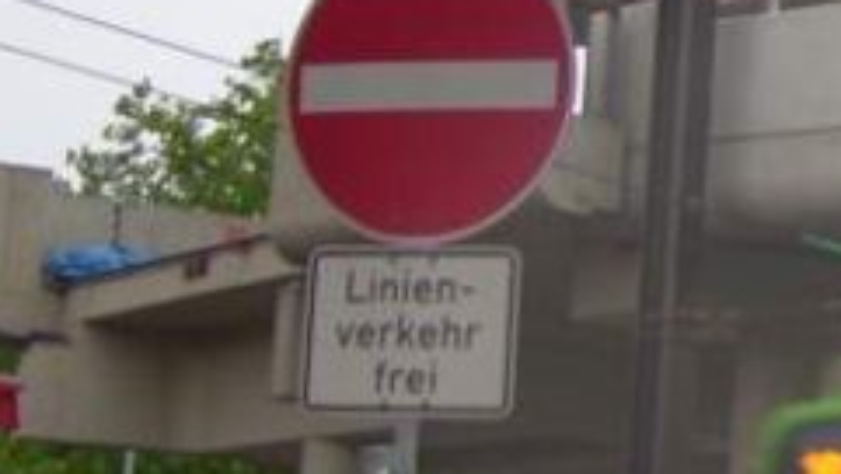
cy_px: 118
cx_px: 1110
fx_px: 3816
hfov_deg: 12.2
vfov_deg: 7.1
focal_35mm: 171
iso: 80
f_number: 2.7
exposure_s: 1/30
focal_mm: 6
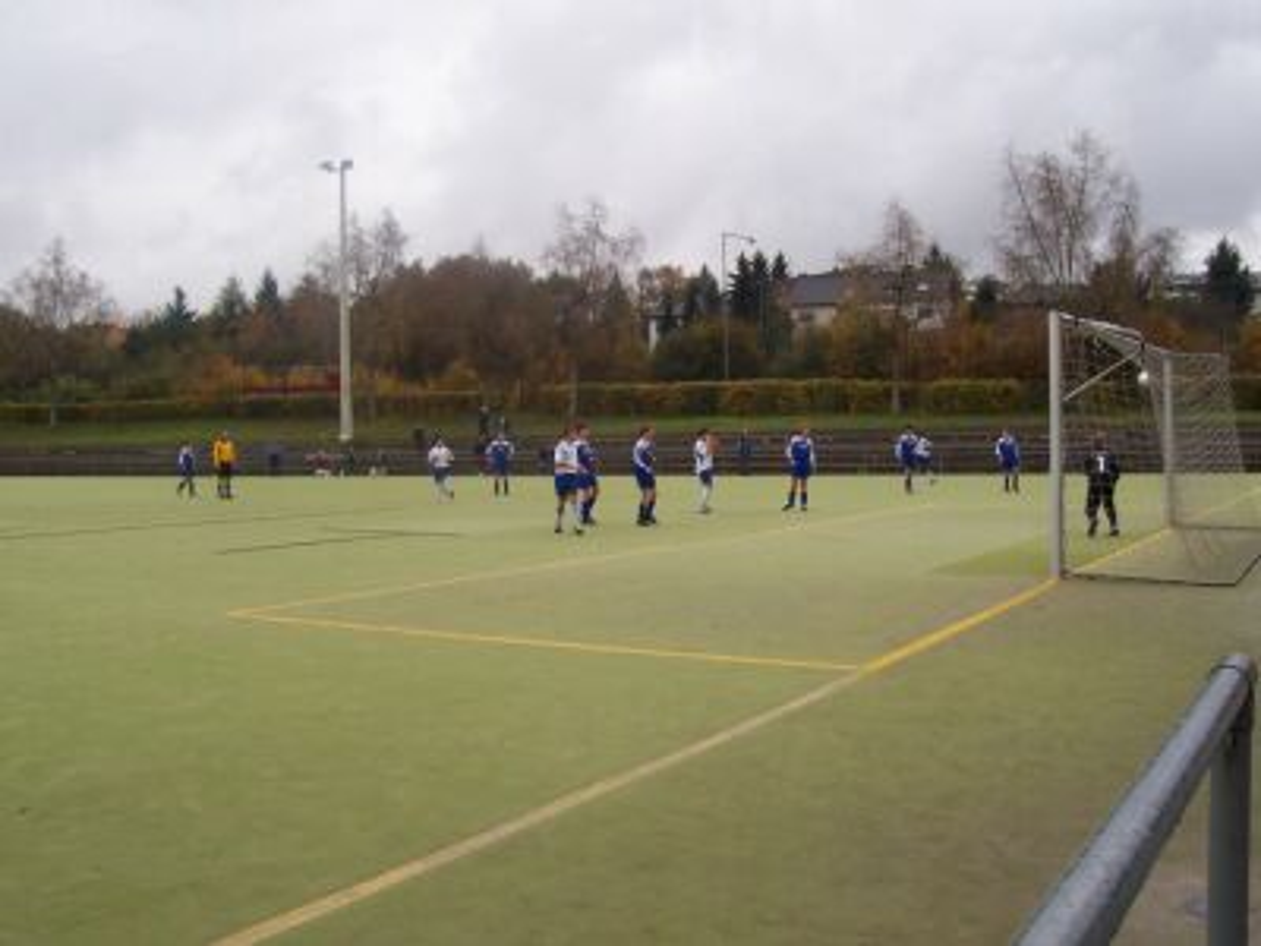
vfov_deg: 38.7
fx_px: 1348
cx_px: 630
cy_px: 473
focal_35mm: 37
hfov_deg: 50.1
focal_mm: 5.6
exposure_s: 1/250
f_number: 5.6
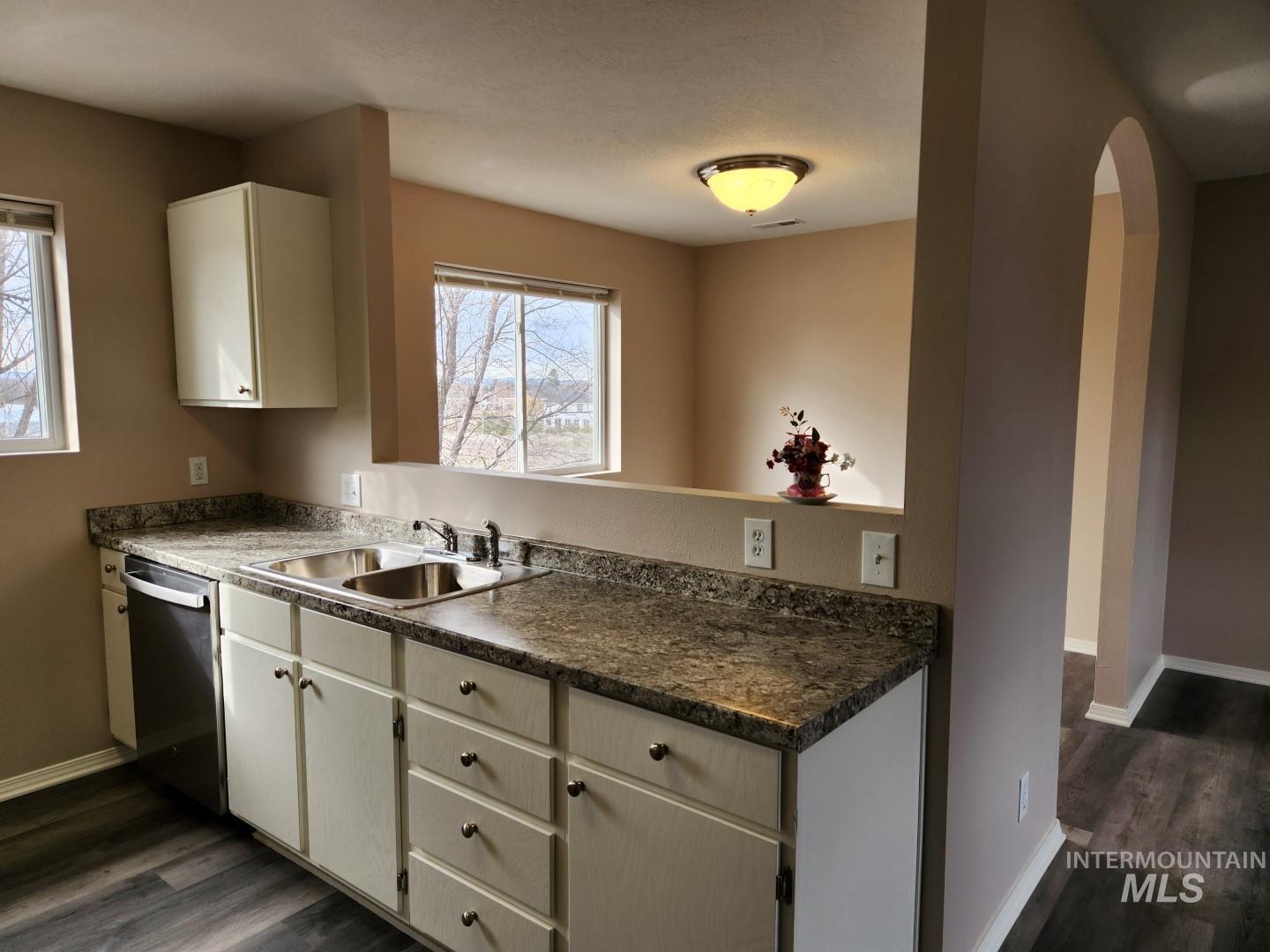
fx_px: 844
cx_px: 635
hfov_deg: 73.9
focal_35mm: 23
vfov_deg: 58.9
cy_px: 476
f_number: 1.8
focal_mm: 5.4
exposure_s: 1/120
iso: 50
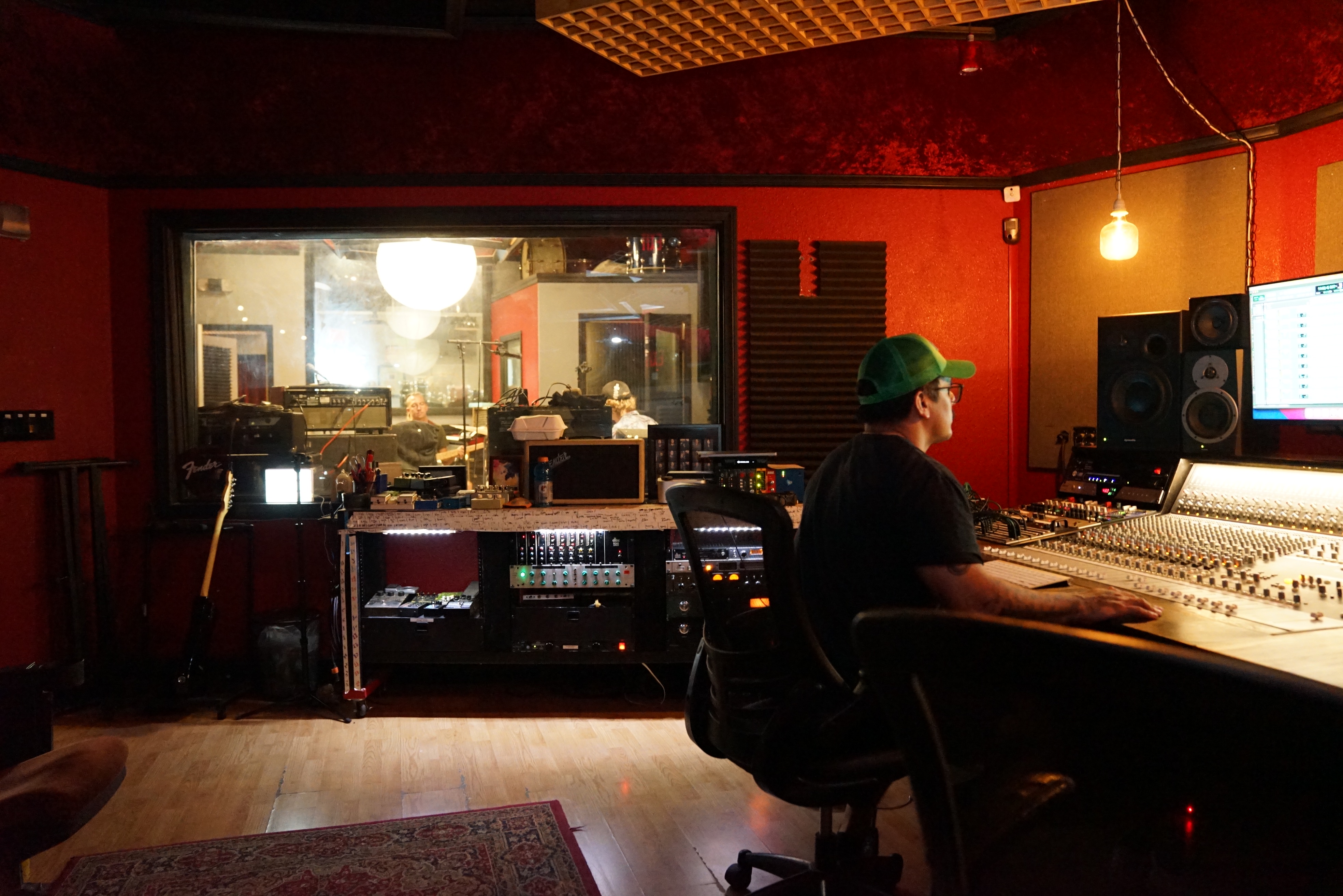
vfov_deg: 51.3
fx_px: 933
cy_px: 448
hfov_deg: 71.5
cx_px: 672
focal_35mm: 25
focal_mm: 25
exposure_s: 1/40
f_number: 2.8
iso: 6400
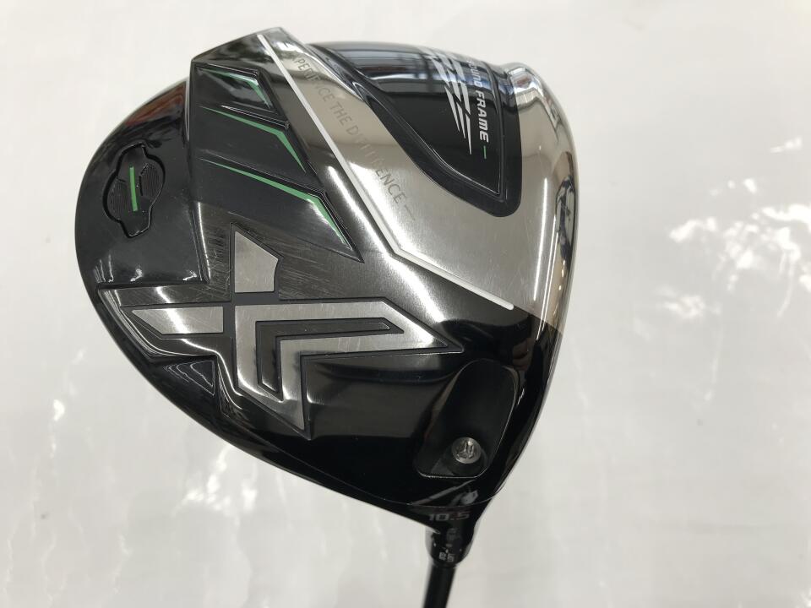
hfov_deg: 63.4
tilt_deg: -66.8
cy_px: 304
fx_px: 656
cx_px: 406
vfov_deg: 49.7
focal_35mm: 28
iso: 20
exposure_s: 1/60
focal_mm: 3.99
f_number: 1.8
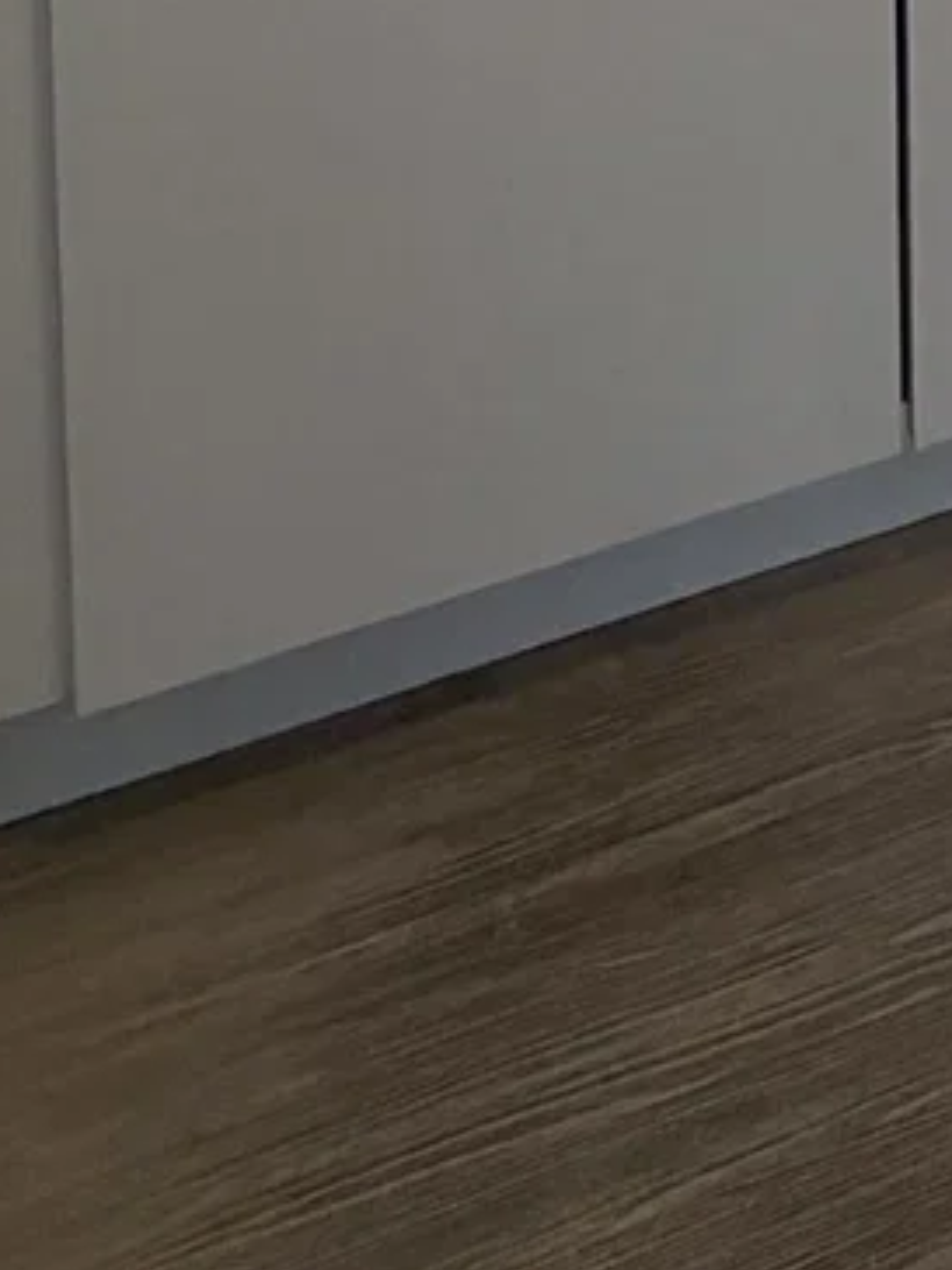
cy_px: -1195
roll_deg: -2.2
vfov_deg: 17.7
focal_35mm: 82
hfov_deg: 13.6
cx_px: 2214
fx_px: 3007
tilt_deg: -4.6
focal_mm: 2.22
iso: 80
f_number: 2.2
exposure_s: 1/121
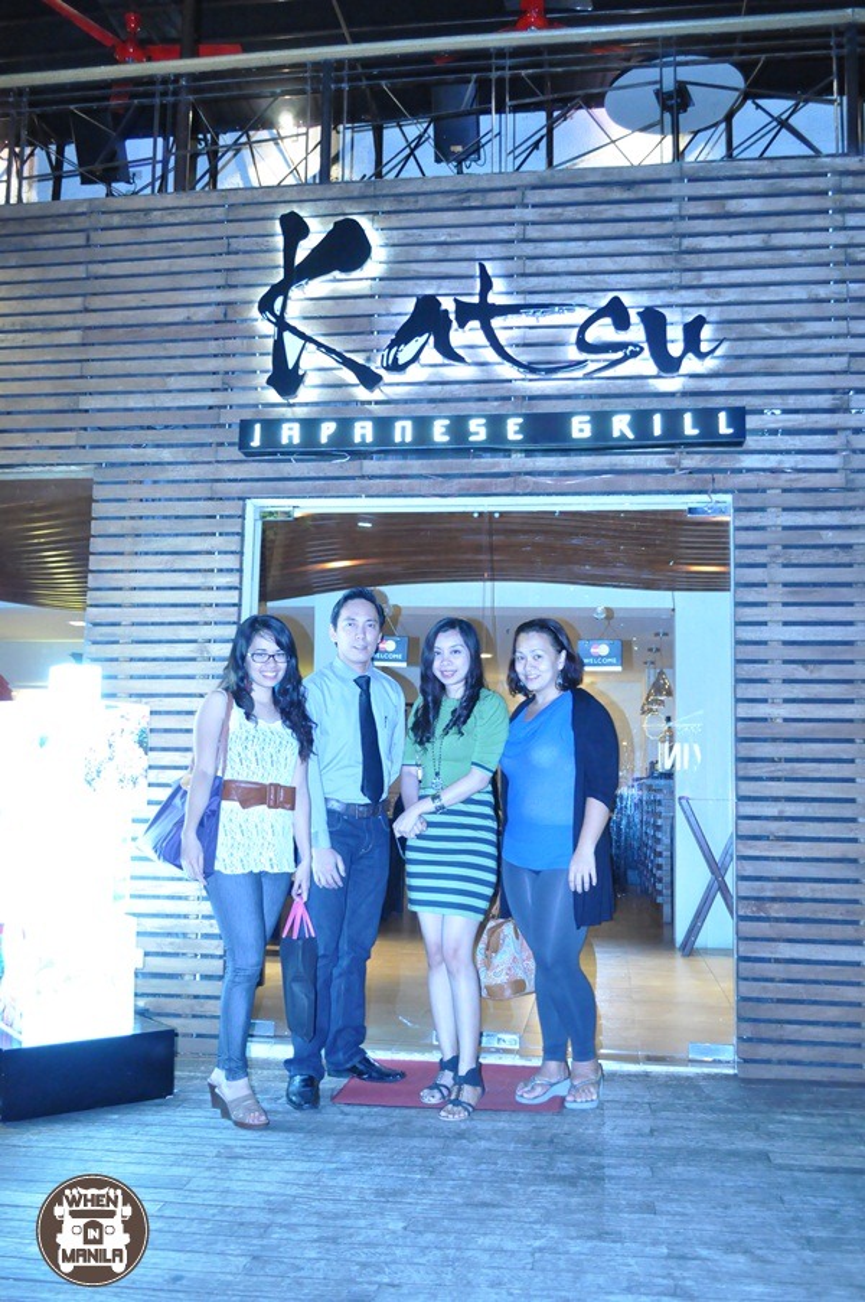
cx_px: 432
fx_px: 1192
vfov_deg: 57.3
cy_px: 651
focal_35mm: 33
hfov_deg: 39.9
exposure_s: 1/15
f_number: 3.8
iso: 3200
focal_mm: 22
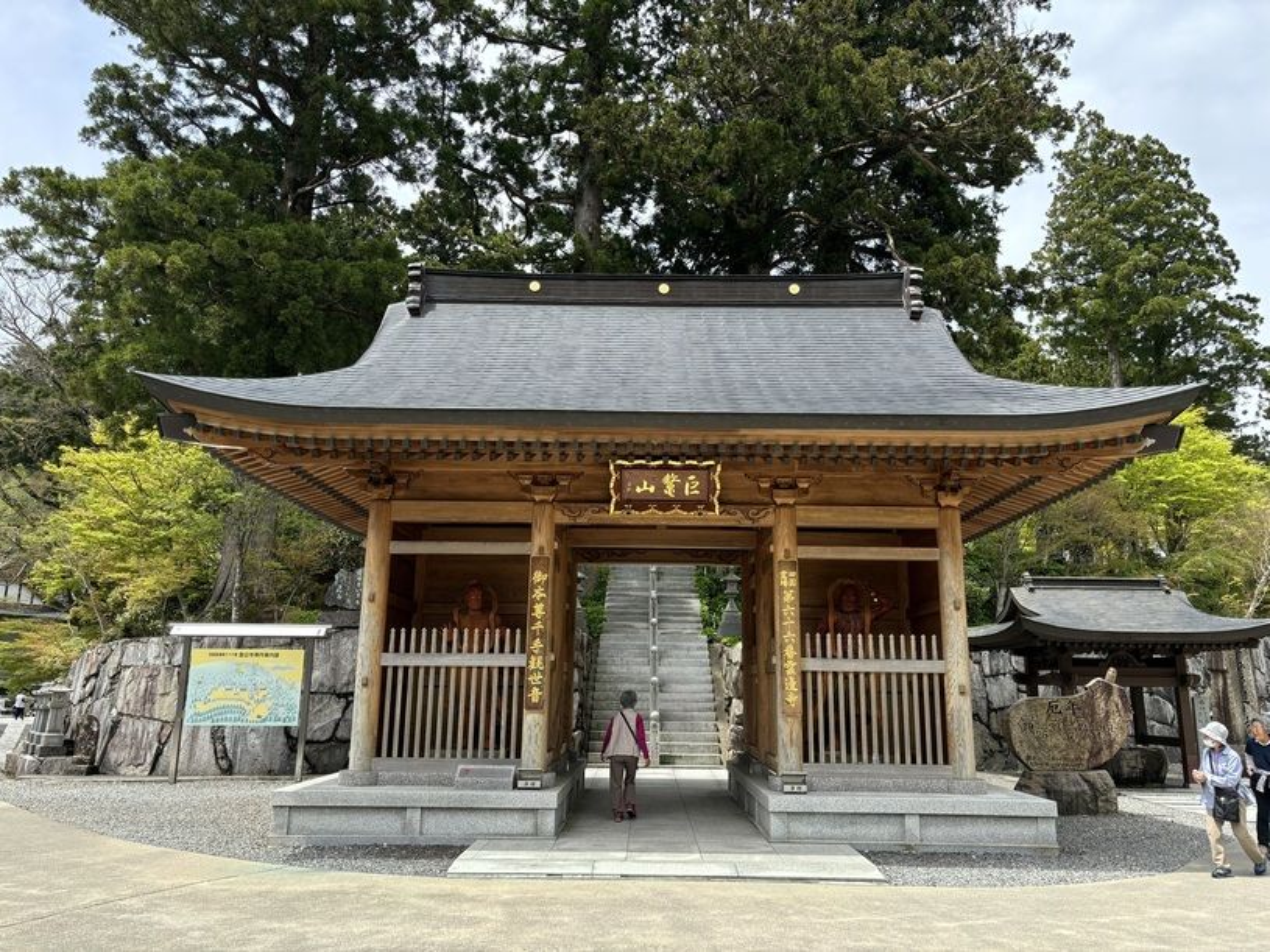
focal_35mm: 26
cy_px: 476
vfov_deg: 53.1
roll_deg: -0.8
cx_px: 635
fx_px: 954
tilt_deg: +11.9
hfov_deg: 67.3
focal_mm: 5.96
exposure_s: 1/1220
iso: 50
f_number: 1.6
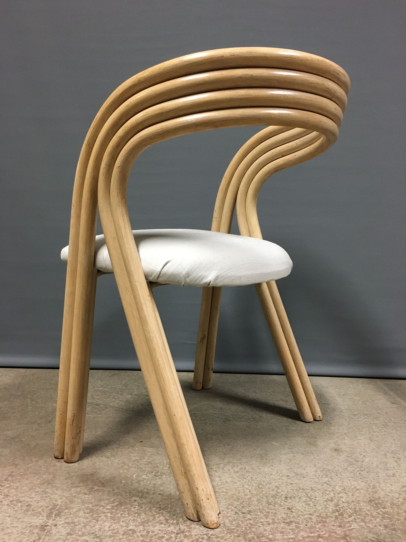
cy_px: 271
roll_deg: -2.6
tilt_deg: -8.2
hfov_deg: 48.2
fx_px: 454
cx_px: 203
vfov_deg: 61.7
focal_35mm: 29
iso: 200
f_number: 2.2
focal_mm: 4.15
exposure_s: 1/20
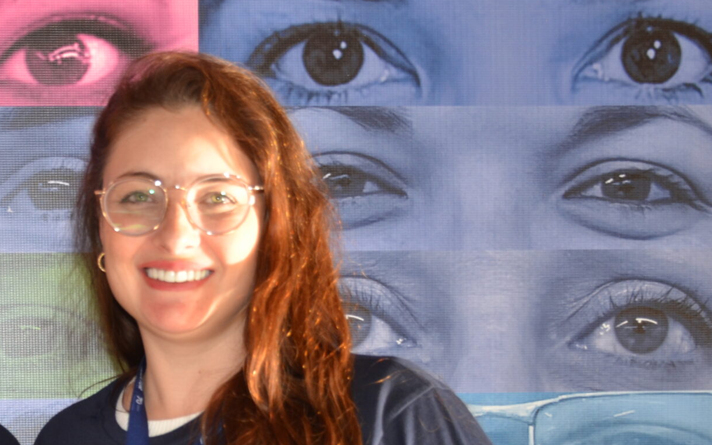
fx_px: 1611
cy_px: 457
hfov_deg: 24.1
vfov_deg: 15.4
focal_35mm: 83
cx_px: 52
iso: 400
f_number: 3.8
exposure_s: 1/80
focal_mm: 26
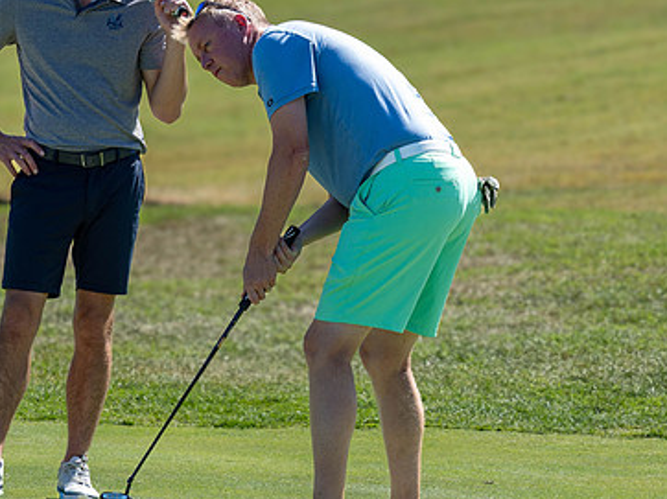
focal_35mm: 585
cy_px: 262
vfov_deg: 2.5
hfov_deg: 3.4
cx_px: 195
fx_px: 11265
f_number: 5.6
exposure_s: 1/500
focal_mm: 164
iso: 200
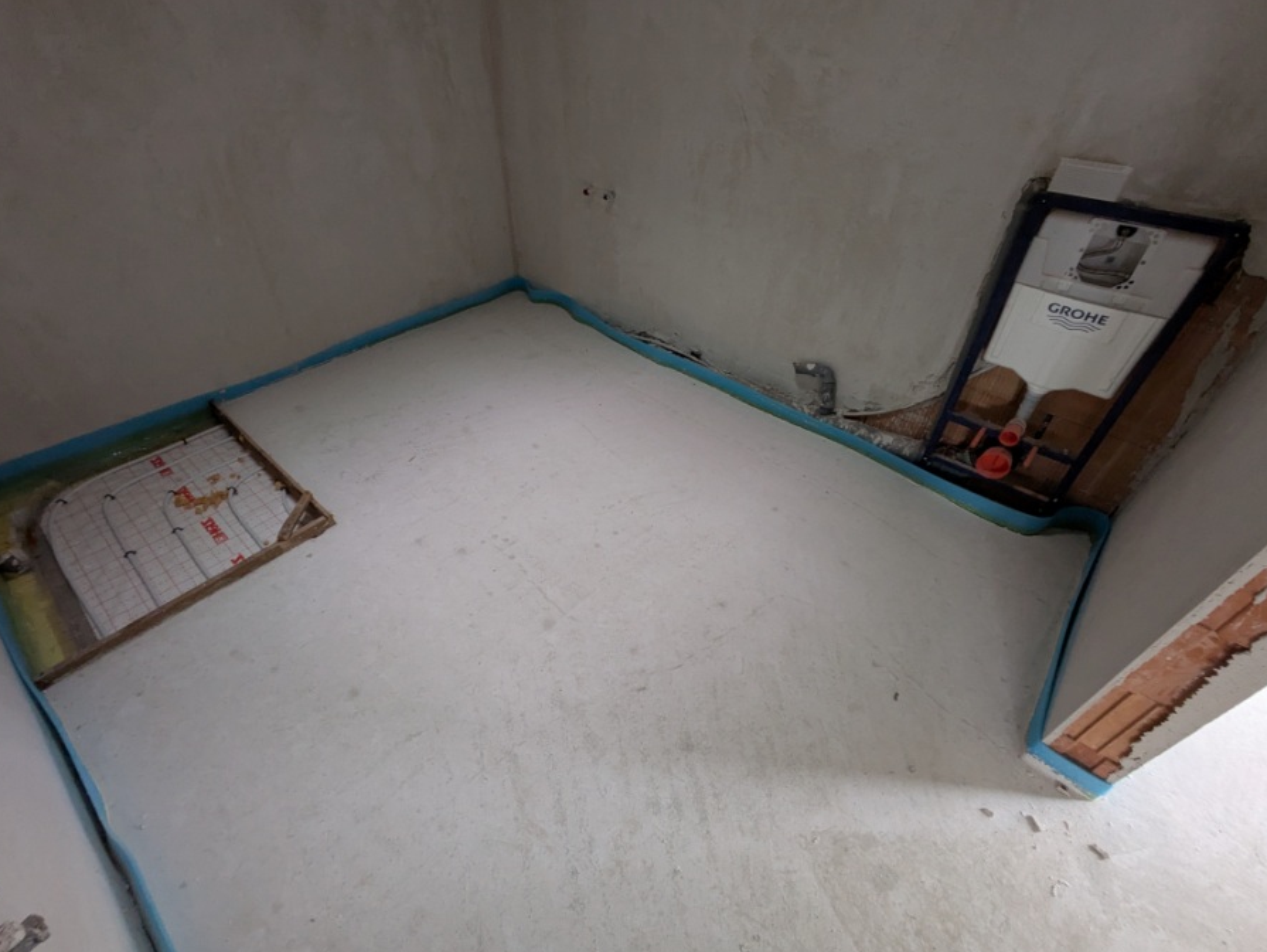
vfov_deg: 78.1
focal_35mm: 16
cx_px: 636
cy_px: 493
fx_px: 586
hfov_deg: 94.5
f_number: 2.2
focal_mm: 1.83
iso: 176
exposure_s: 1/33.3
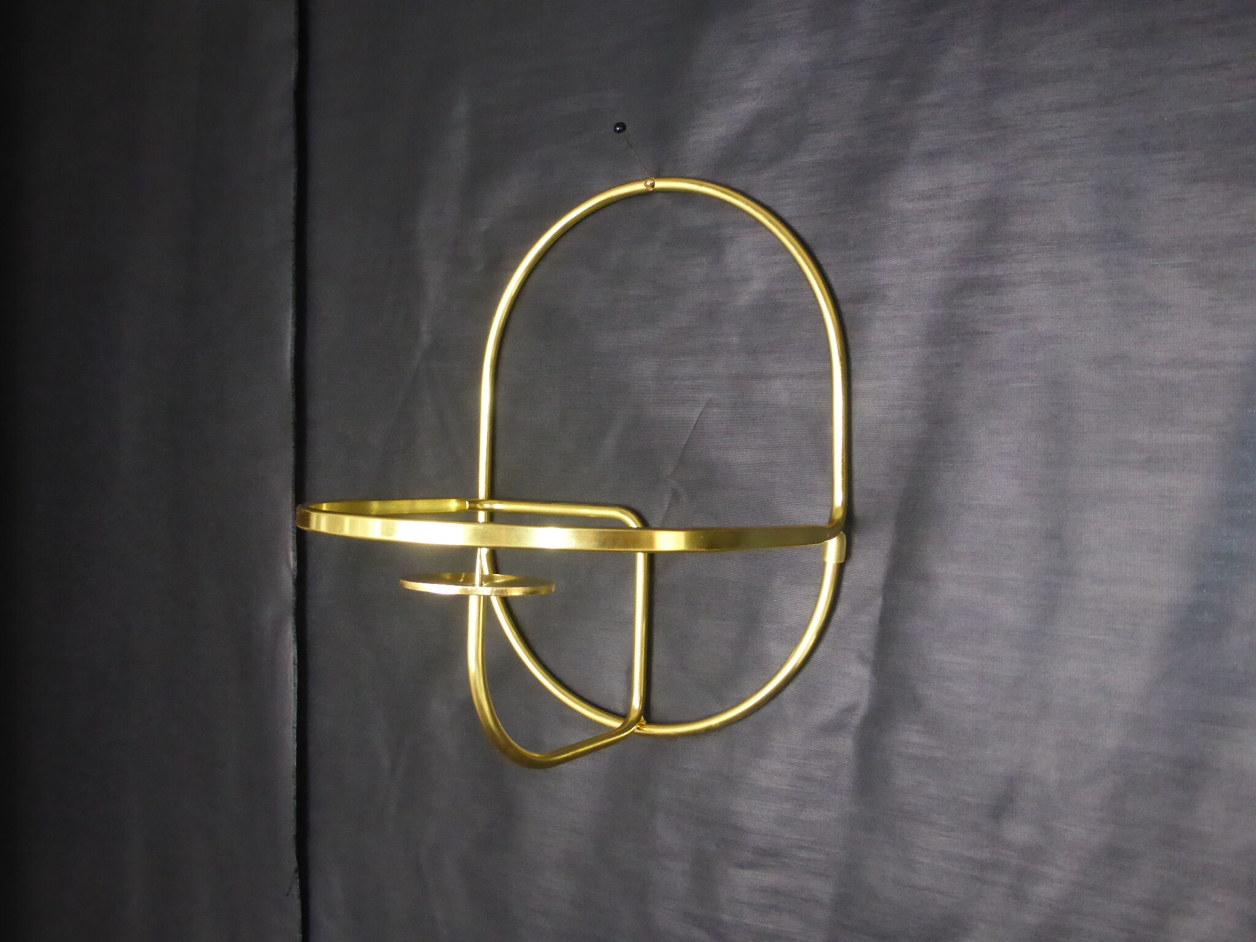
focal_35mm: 30
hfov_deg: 60.0
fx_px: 1089
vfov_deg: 46.8
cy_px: 471
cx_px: 628
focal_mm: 5.4
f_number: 3.6
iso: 640
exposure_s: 1/60
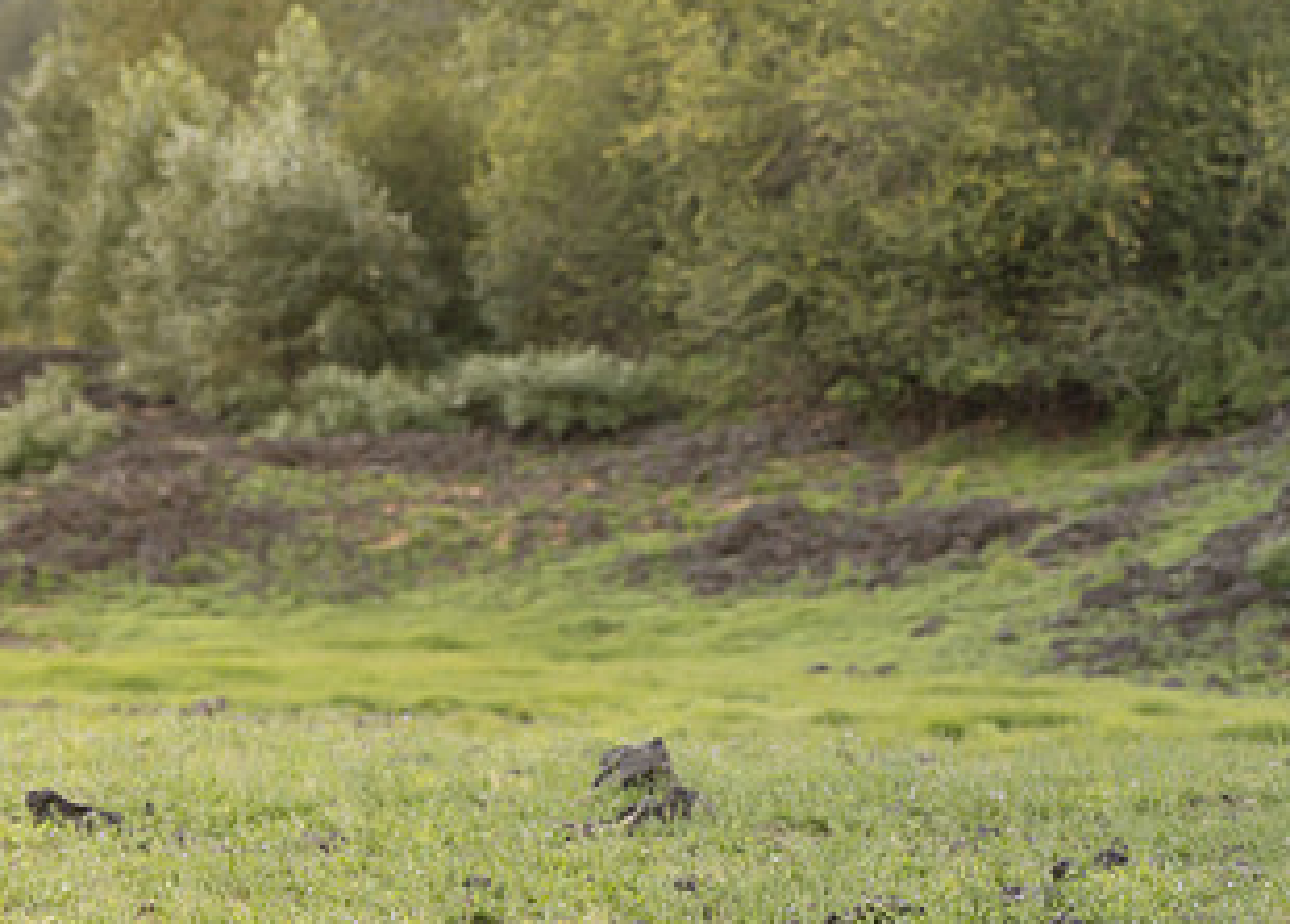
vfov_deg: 6.8
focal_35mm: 211
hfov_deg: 9.5
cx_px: 1065
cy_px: 469
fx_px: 7737
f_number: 4
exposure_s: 1/320
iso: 1250
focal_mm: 102
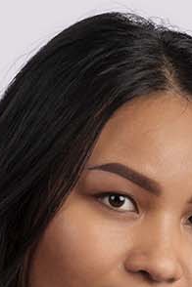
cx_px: 118
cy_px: 664
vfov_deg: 3.9
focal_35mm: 515
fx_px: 4120
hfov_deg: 2.7
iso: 125
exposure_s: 1/250
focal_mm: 105
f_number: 10
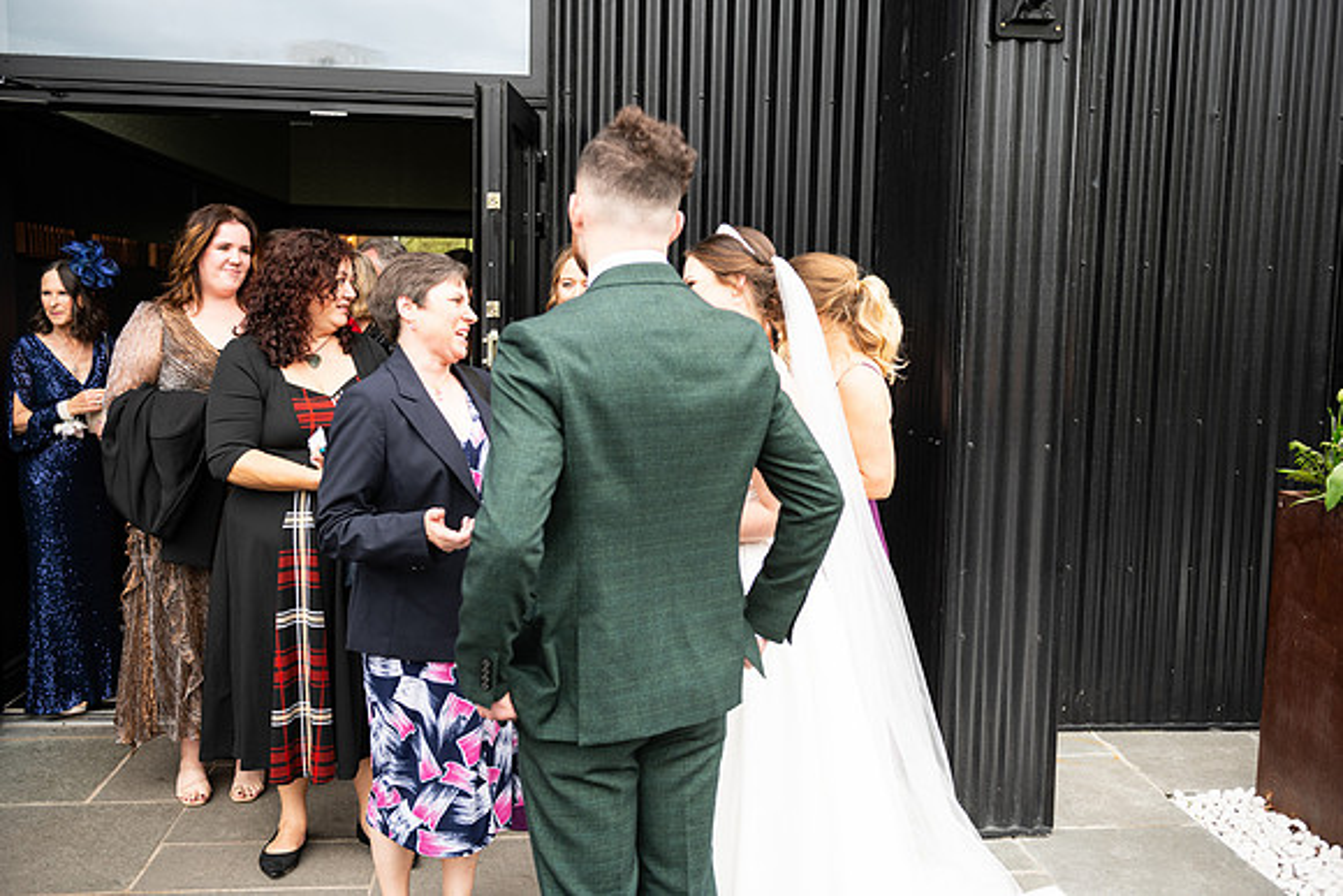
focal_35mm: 35
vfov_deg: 37.9
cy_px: 448
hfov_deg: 54.4
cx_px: 672
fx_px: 1306
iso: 160
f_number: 3.5
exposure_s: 1/200
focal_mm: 35
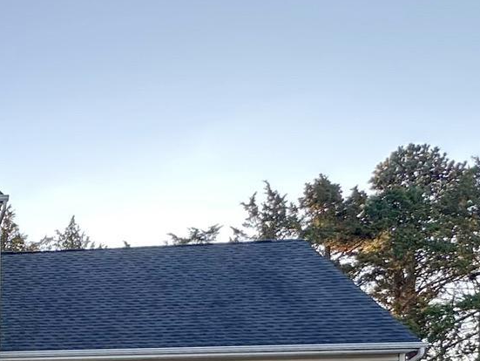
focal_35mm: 52
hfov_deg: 26.6
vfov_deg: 24.0
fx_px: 722
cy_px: 493
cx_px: -239
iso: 40
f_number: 2.2
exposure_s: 1/173
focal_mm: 2.22
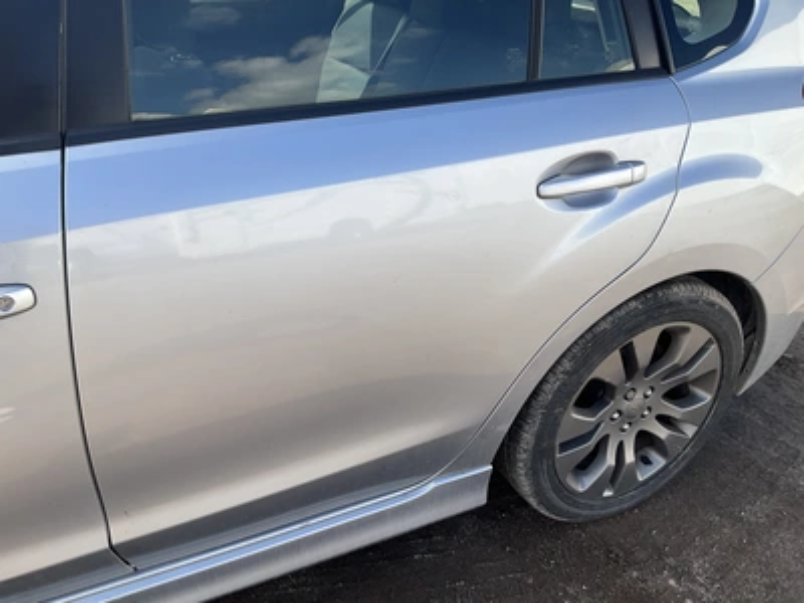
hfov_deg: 61.7
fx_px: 674
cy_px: 302
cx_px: 402
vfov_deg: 48.2
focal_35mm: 29
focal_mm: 3
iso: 25
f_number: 1.8
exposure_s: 1/781
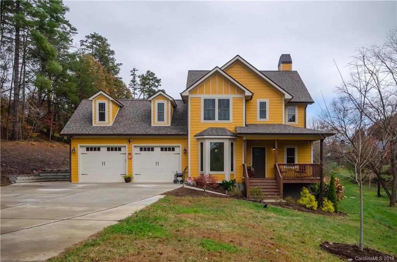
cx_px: 198
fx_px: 330
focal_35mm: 30
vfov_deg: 43.4
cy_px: 131
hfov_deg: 62.1
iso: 100
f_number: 11
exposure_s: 1/100
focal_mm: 20
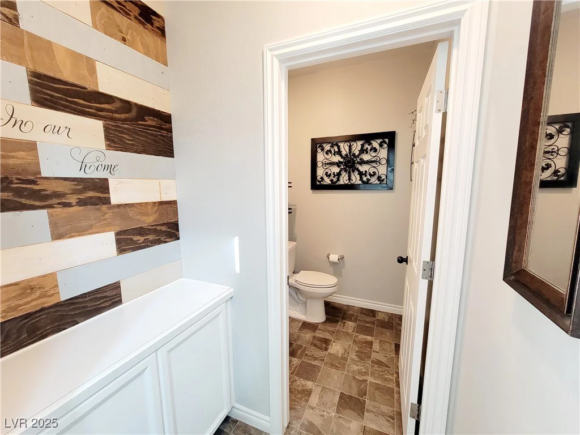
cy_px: 218
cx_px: 290
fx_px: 218
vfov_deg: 89.9
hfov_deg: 106.2
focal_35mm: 13
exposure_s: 1/60.2
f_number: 2.2
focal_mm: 2.2
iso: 200
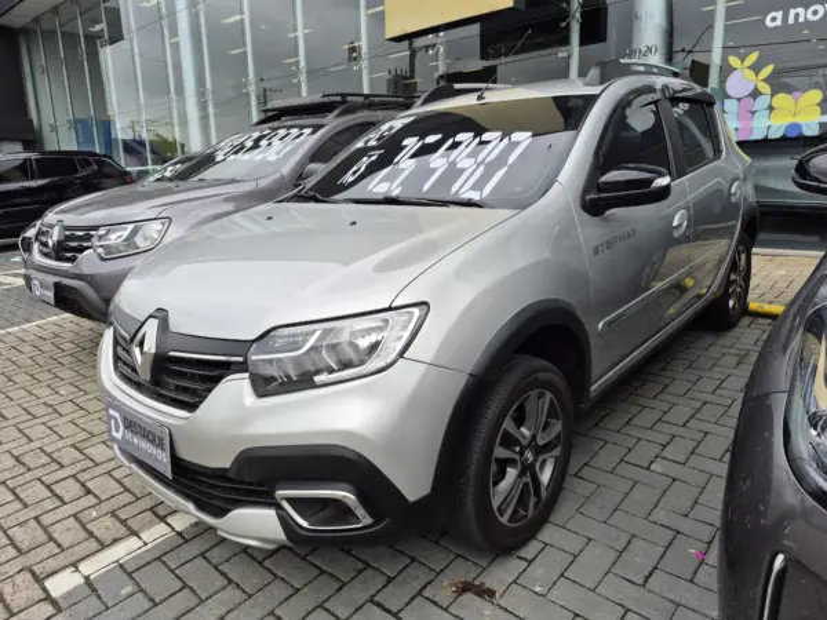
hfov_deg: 73.9
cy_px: 310
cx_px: 414
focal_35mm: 23
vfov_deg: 58.9
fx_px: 549
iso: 25
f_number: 1.8
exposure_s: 1/1244
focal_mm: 5.4
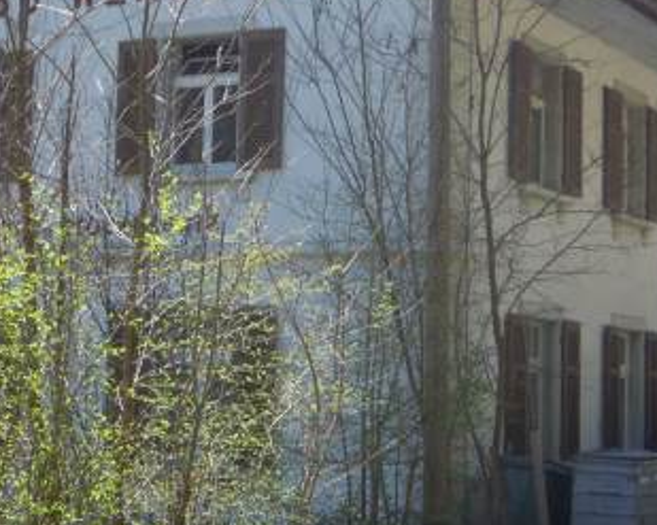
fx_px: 1769
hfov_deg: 21.0
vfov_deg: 16.9
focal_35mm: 91
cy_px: 302
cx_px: 372
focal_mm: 6.4
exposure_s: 1/640
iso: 100
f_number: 3
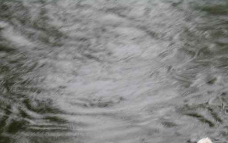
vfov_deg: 5.3
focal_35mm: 246
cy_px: 167
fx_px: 1529
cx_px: 167
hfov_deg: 8.5
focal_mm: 19.2
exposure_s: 1/30.6
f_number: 5.3
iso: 50
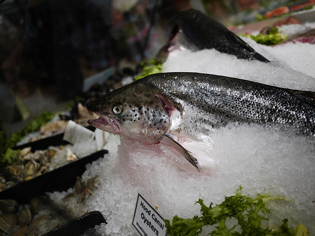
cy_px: 118
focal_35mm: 40
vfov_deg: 36.0
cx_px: 158
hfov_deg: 46.8
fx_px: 364
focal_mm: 20
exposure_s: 1/60
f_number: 1.7
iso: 100
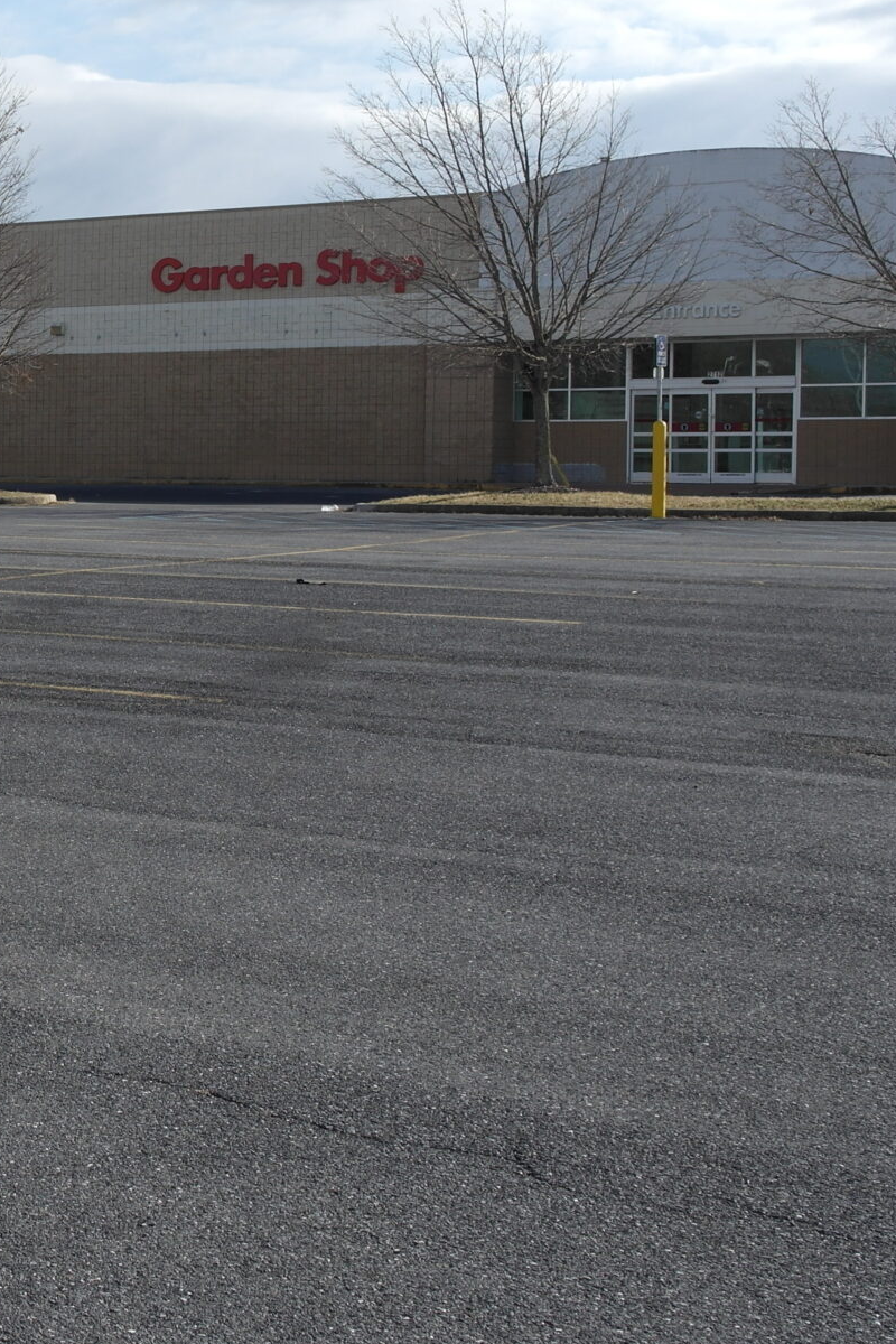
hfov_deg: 19.3
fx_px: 2389
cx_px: -320
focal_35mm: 64
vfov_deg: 31.3
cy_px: 524
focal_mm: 20
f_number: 7.1
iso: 100
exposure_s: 1/320
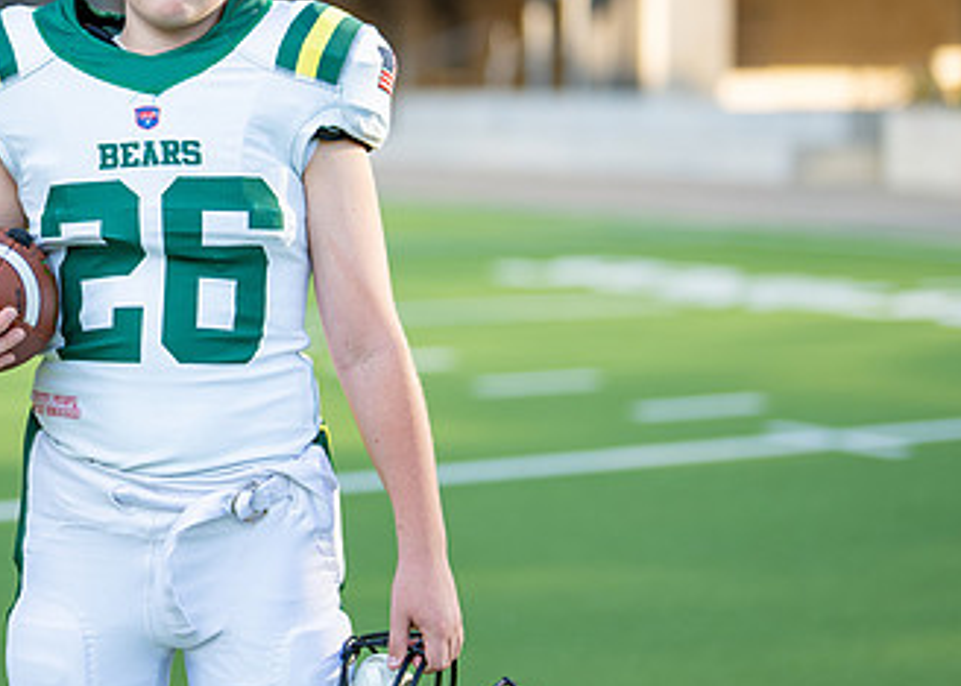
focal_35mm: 111
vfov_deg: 12.9
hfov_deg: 17.9
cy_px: 160
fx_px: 3028
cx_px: 198
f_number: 1.2
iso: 100
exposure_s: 1/2500
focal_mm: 50
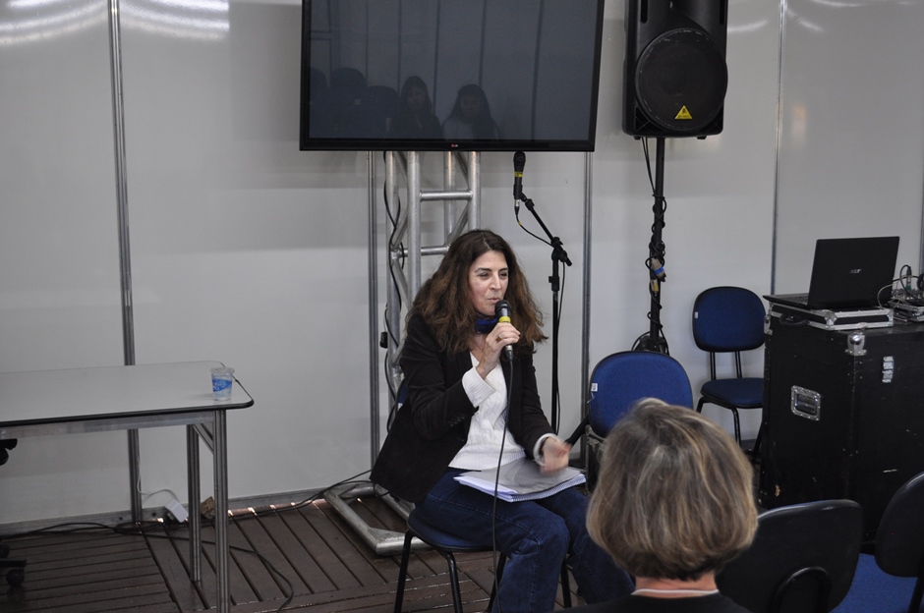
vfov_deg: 28.0
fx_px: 1230
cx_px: 462
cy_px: 306
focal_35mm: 48
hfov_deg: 41.2
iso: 640
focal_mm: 32
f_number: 4.8
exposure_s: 1/40
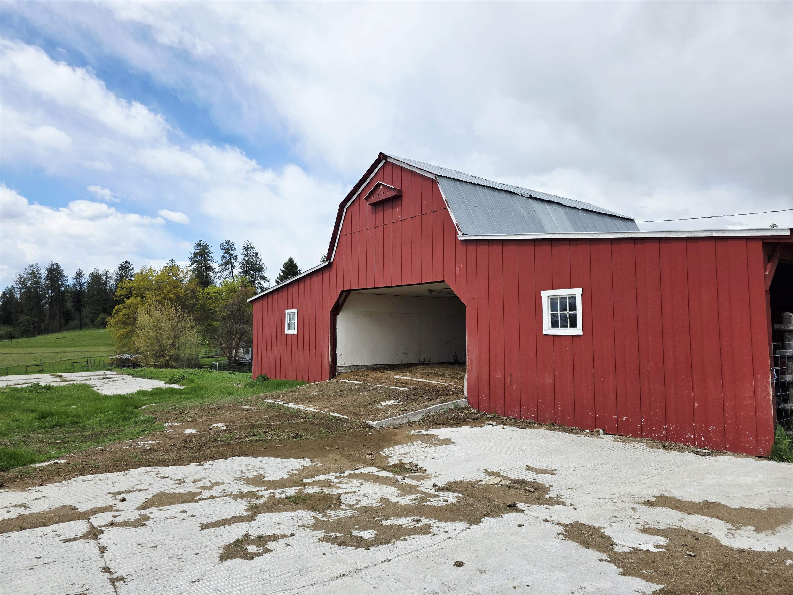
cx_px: 396
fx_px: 527
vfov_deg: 58.9
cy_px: 298
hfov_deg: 73.9
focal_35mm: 23
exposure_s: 1/10000
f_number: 1.7
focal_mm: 6.3
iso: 80
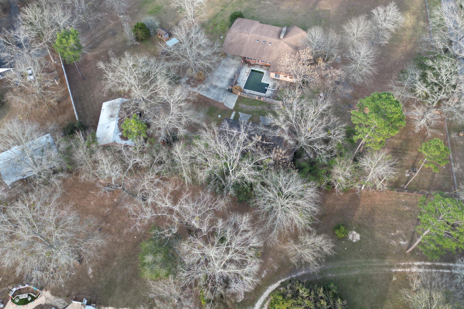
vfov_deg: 42.1
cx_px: 237
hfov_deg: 60.3
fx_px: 399
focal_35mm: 31
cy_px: 119
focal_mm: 6.72
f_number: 1.7
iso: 100
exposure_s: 1/250
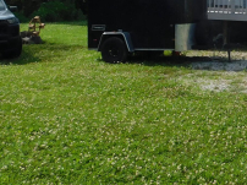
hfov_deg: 24.4
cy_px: -49
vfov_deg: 18.2
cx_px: 251
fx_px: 542
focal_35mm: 76
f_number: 6
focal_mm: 4
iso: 125
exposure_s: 1/500
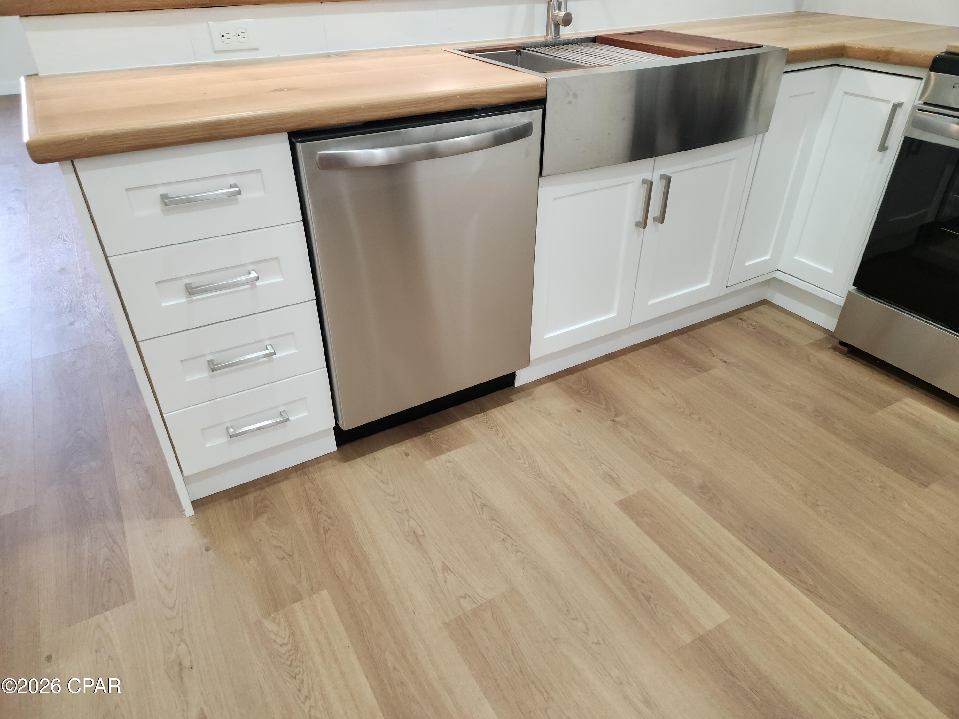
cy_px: 360
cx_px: 480
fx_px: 637
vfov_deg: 58.9
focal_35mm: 23
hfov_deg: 73.9
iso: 200
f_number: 1.8
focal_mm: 5.4
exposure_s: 1/60
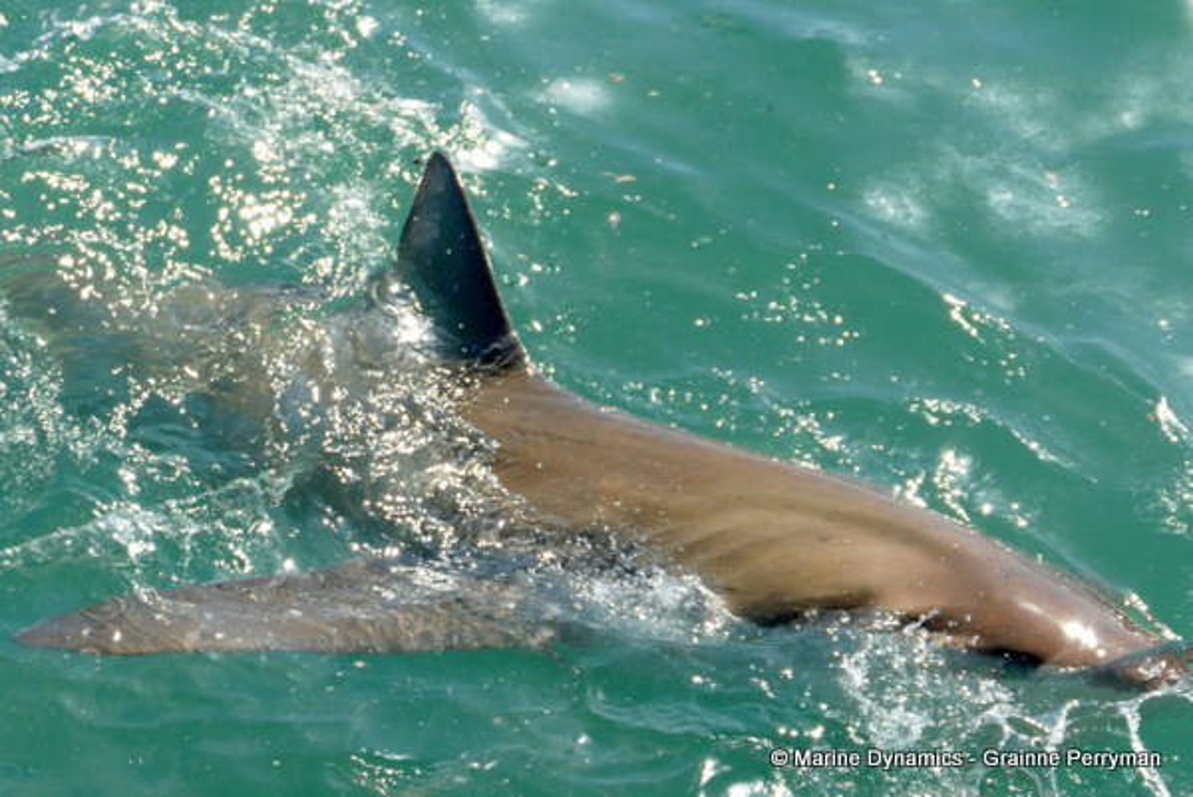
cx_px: 596
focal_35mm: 83
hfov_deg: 24.5
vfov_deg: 16.5
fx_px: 2752
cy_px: 398
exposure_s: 1/1300
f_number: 3.7
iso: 125
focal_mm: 30.31
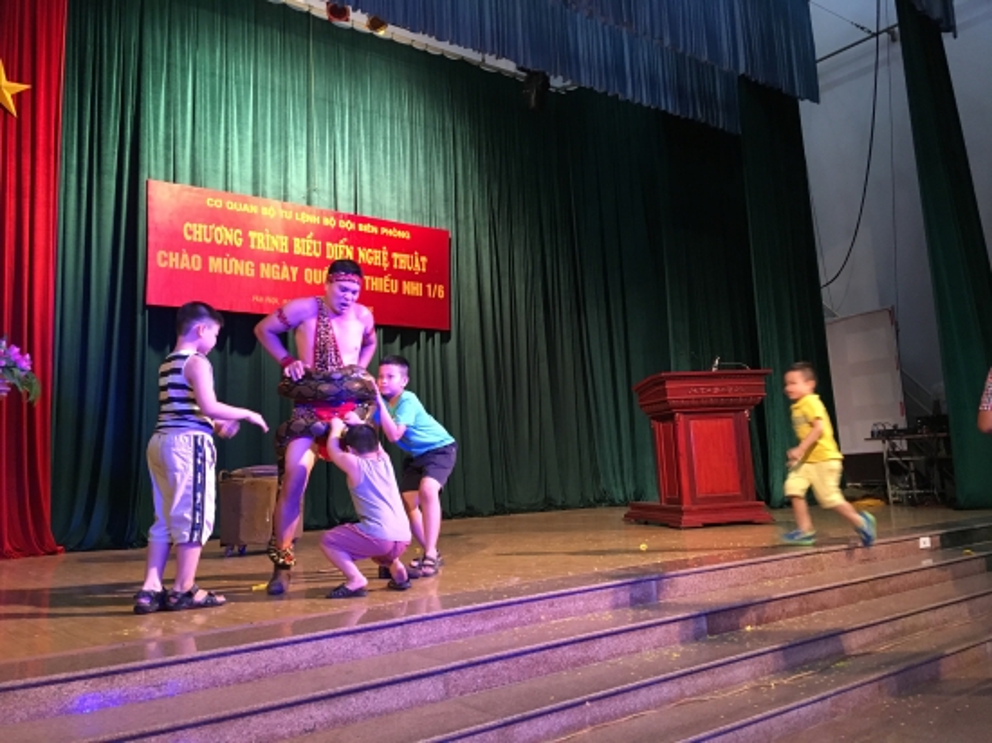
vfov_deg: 48.2
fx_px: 831
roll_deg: +3.2
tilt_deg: +7.8
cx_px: 496
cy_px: 372
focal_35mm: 29
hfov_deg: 61.7
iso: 200
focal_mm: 4.15
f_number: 2.2
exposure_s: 1/33
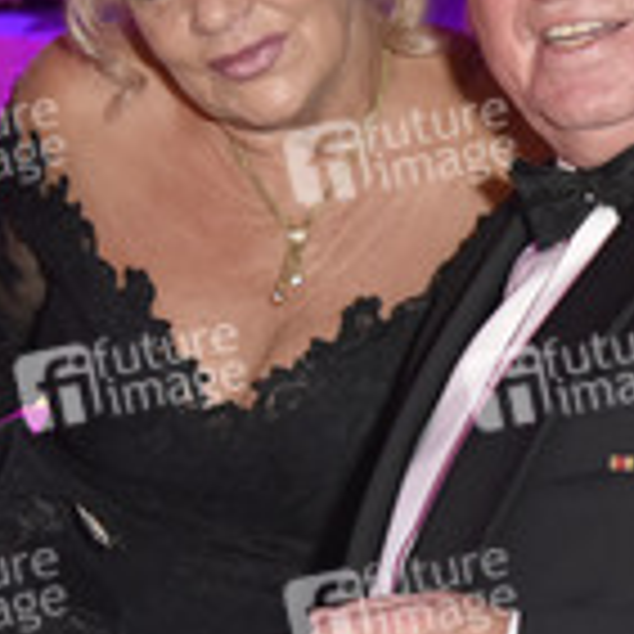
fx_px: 2590
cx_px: 461
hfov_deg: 13.9
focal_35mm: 125
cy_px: 265
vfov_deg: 13.9
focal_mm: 46
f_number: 5.6
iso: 2500
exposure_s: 1/50
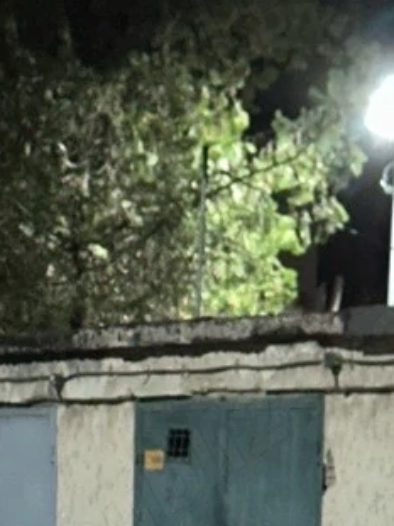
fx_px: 3128
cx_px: 348
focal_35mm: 206
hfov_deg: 7.2
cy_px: 949
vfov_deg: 9.2
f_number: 1.78
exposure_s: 1/4
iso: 125
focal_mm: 6.86
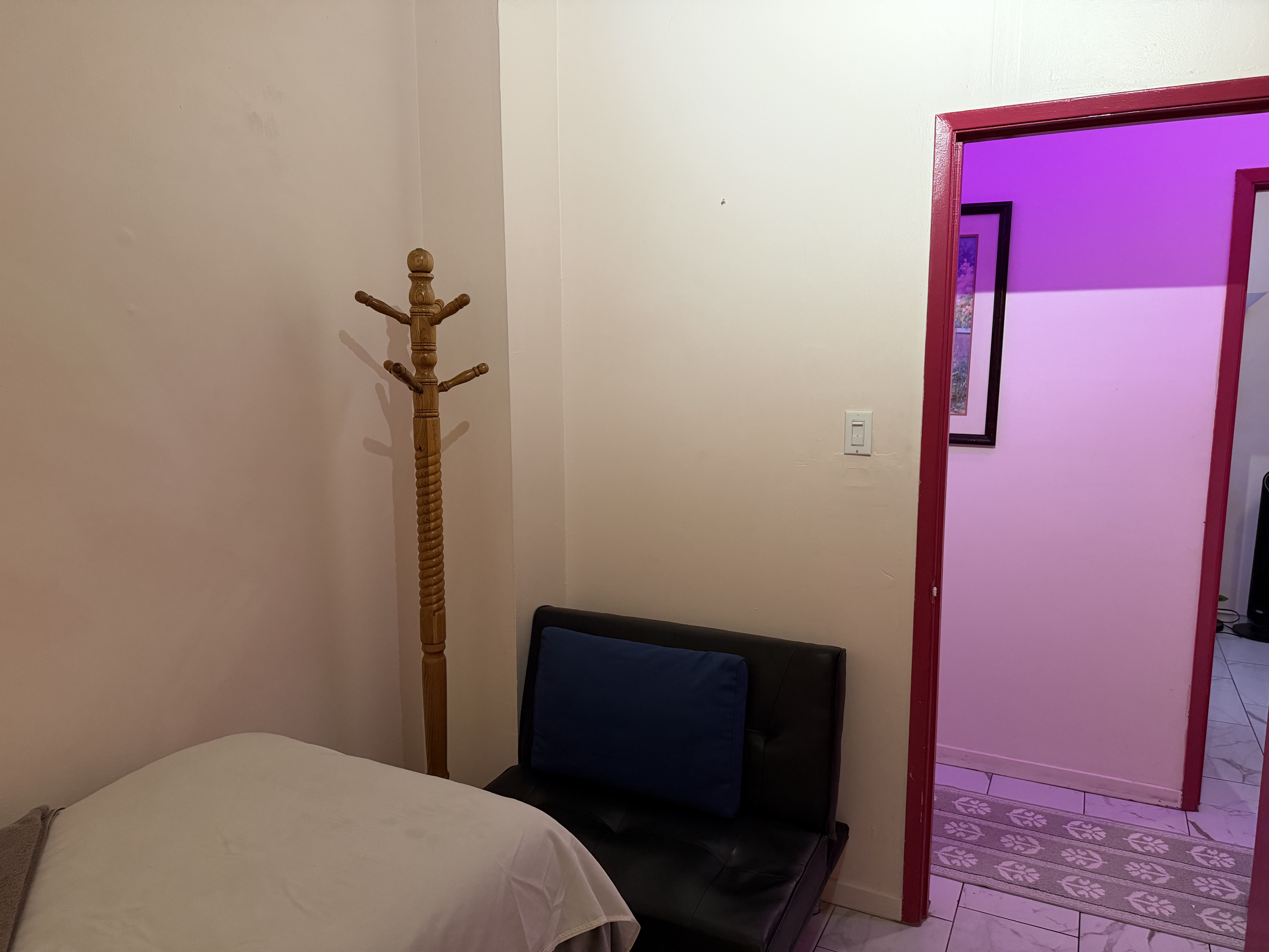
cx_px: 634
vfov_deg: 56.8
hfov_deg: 71.6
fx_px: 880
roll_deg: +1.0
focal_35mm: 24
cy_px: 476
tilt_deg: -6.8
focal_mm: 6.76
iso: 500
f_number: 1.78
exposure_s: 1/60
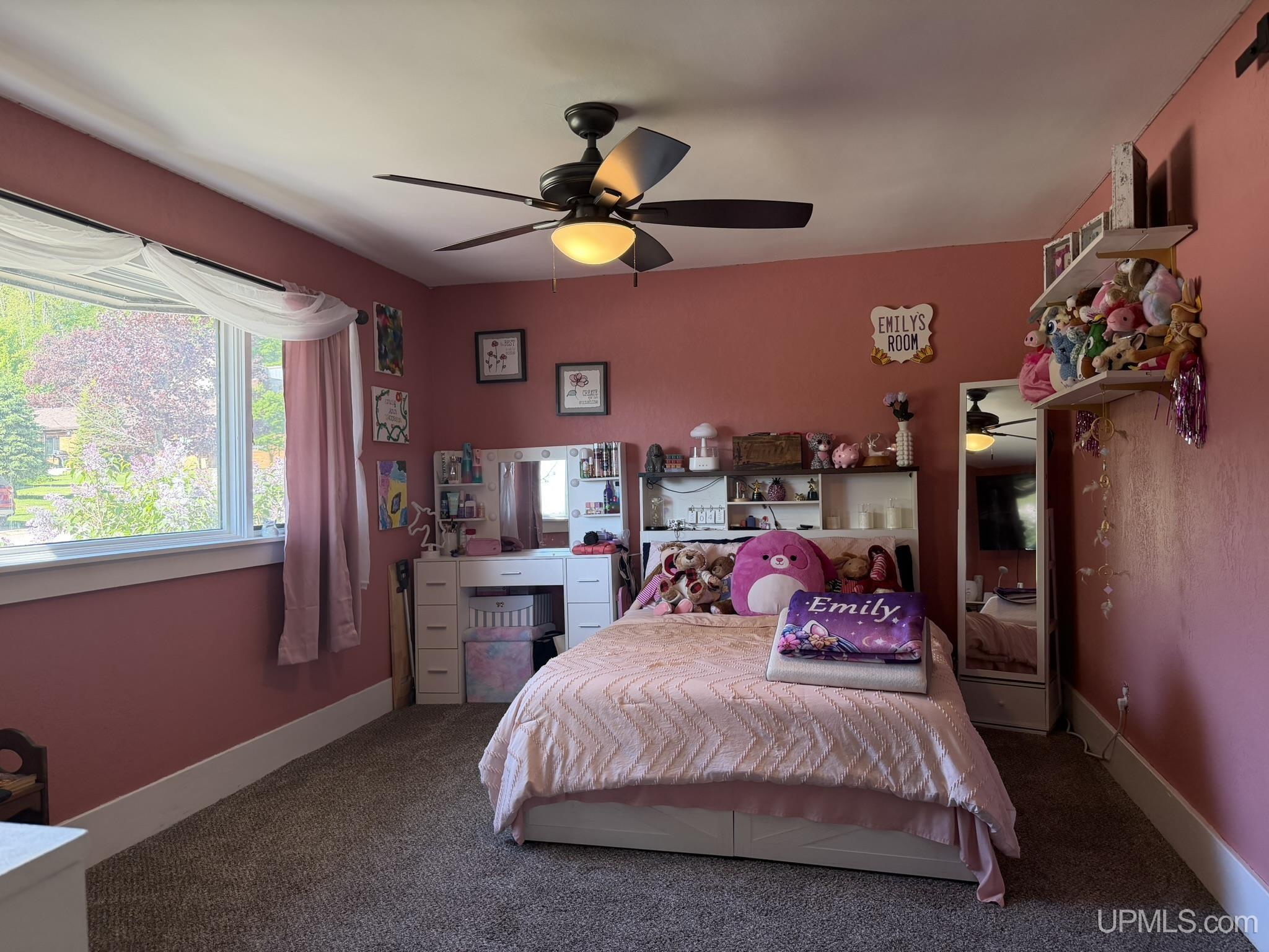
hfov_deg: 71.6
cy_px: 476
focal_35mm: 24
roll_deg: +1.3
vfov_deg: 56.8
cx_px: 634
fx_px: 880
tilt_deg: +0.2
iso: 200
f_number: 1.78
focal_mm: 6.76
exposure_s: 1/152
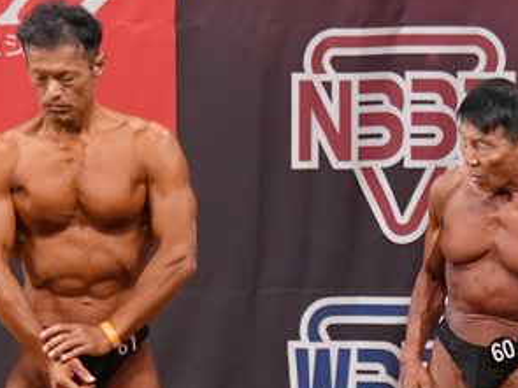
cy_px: 262
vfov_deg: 2.4
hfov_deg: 3.3
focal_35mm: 607
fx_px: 9080
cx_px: 319
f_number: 5.6
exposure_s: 1/400
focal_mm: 160
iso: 9000
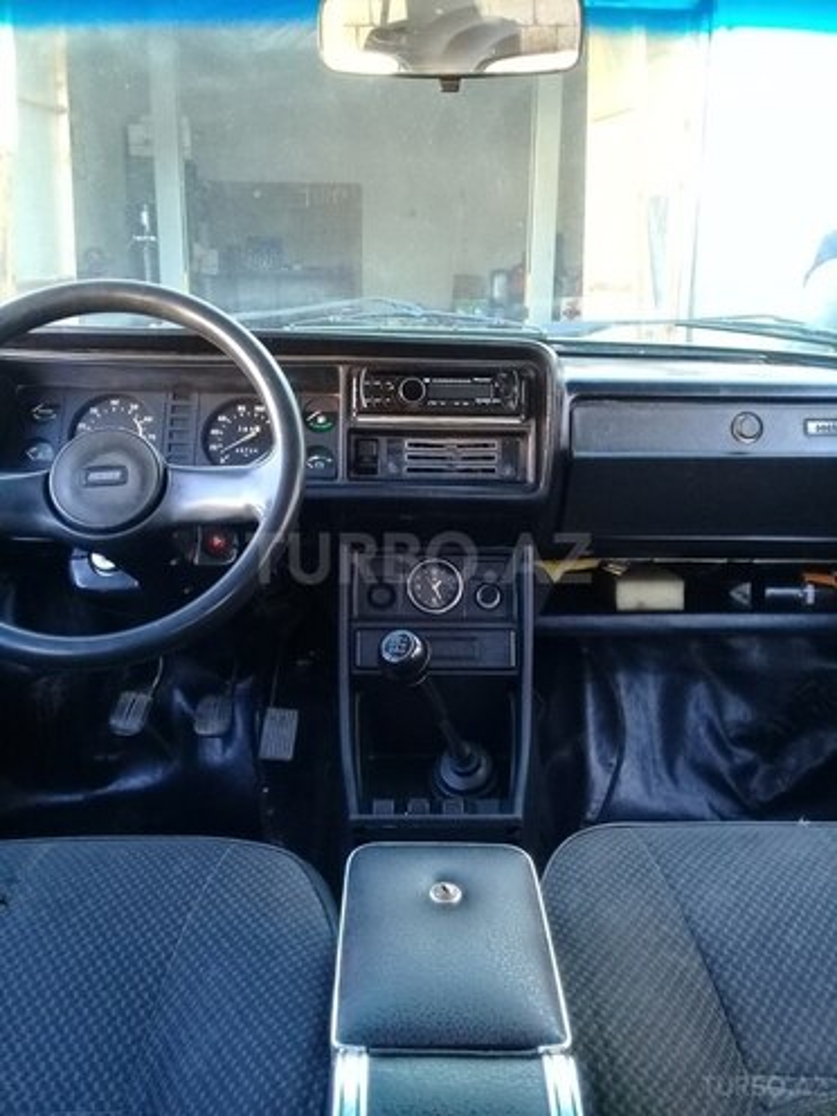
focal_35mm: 31
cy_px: 558
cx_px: 418
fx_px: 999
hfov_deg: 45.4
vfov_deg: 58.4
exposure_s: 1/30
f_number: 2.2
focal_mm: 3.3
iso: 160
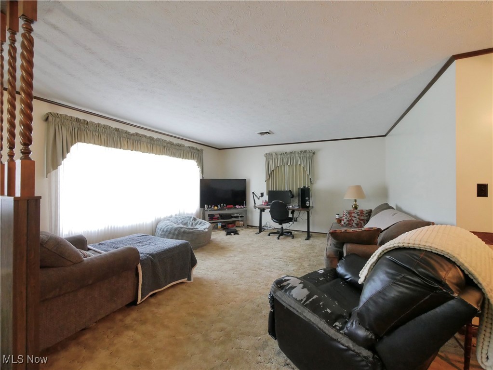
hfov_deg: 102.0
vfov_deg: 85.7
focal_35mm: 14
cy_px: 185
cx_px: 246
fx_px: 199
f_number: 4
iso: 3200
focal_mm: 7
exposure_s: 1/60
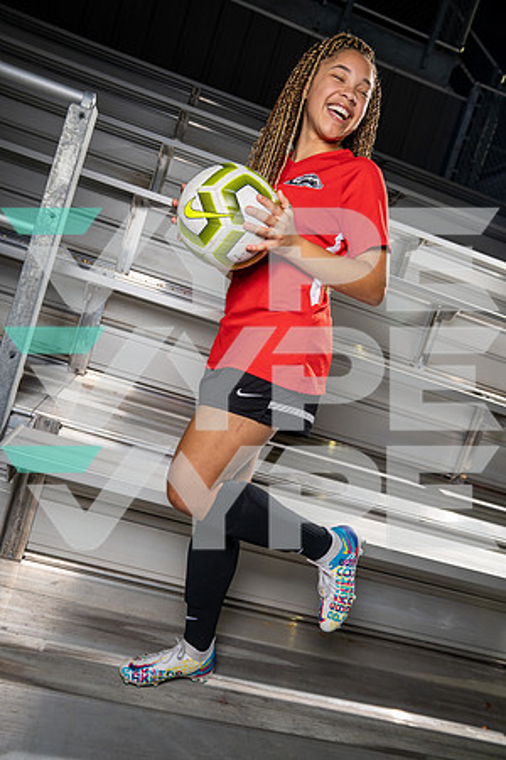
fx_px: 611
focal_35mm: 29
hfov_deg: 45.0
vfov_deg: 63.7
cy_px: 380
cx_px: 253
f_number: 5.6
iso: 400
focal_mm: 29
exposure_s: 1/250
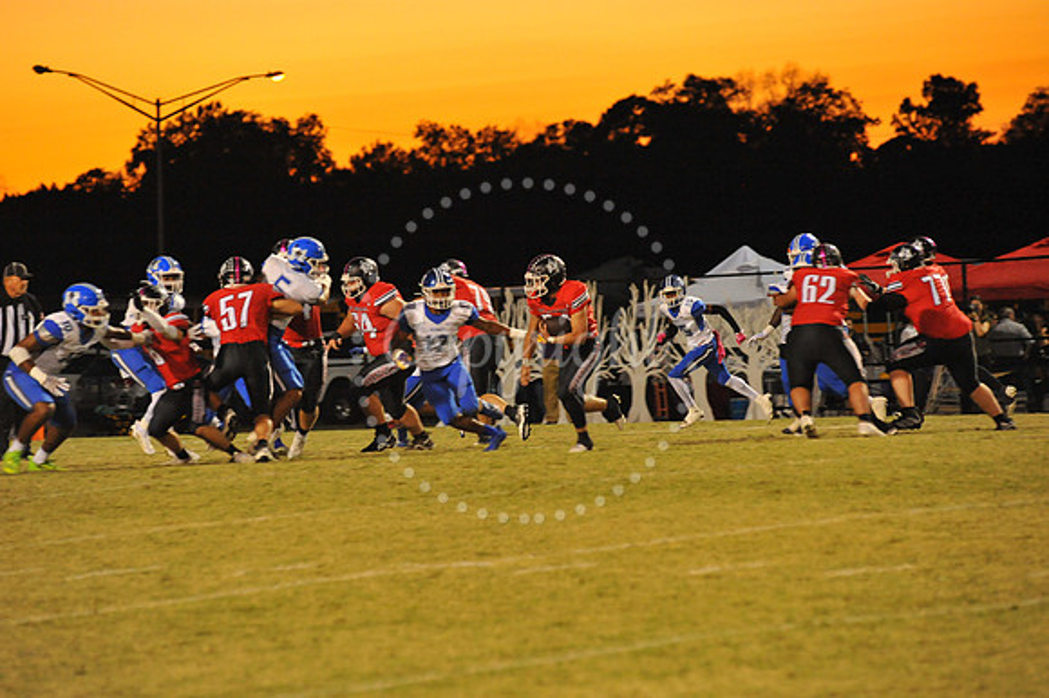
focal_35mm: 200
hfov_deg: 10.3
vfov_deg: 6.9
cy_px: 349
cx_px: 524
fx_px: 5824
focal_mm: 200
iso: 5000
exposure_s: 1/200
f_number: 5.6
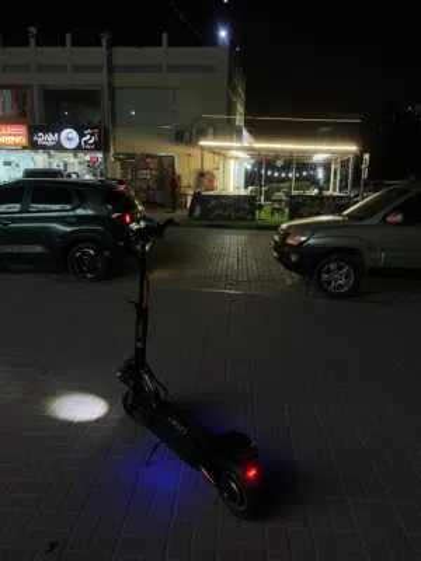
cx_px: 210
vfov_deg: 67.3
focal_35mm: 26
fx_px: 422
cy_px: 280
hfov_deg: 53.1
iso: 200
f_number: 1.6
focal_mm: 4.2
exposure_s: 1/50
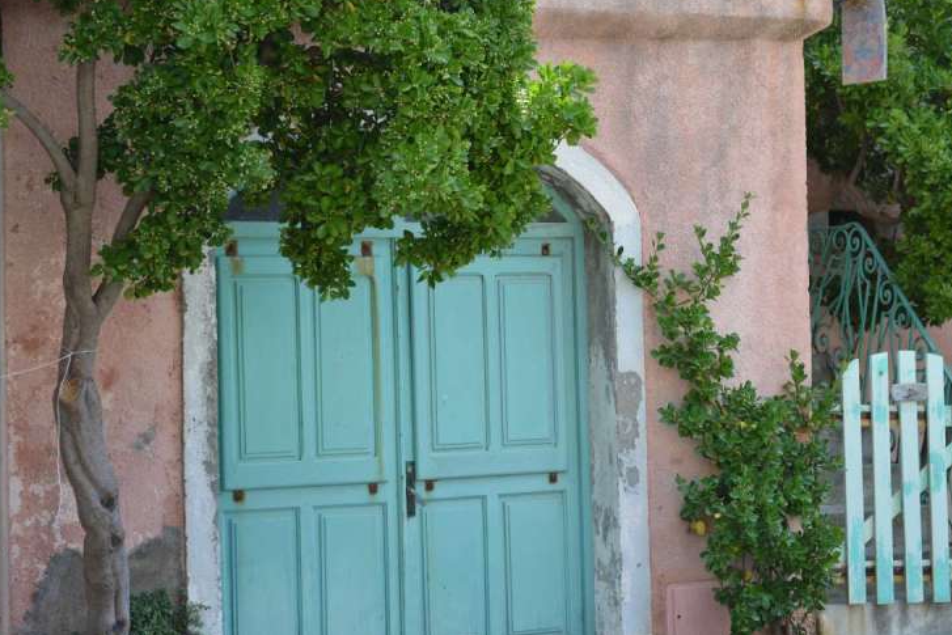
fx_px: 2036
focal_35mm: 77
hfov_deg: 26.3
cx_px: 511
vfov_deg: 17.7
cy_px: 289
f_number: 4
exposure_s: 1/160
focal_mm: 70
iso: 125
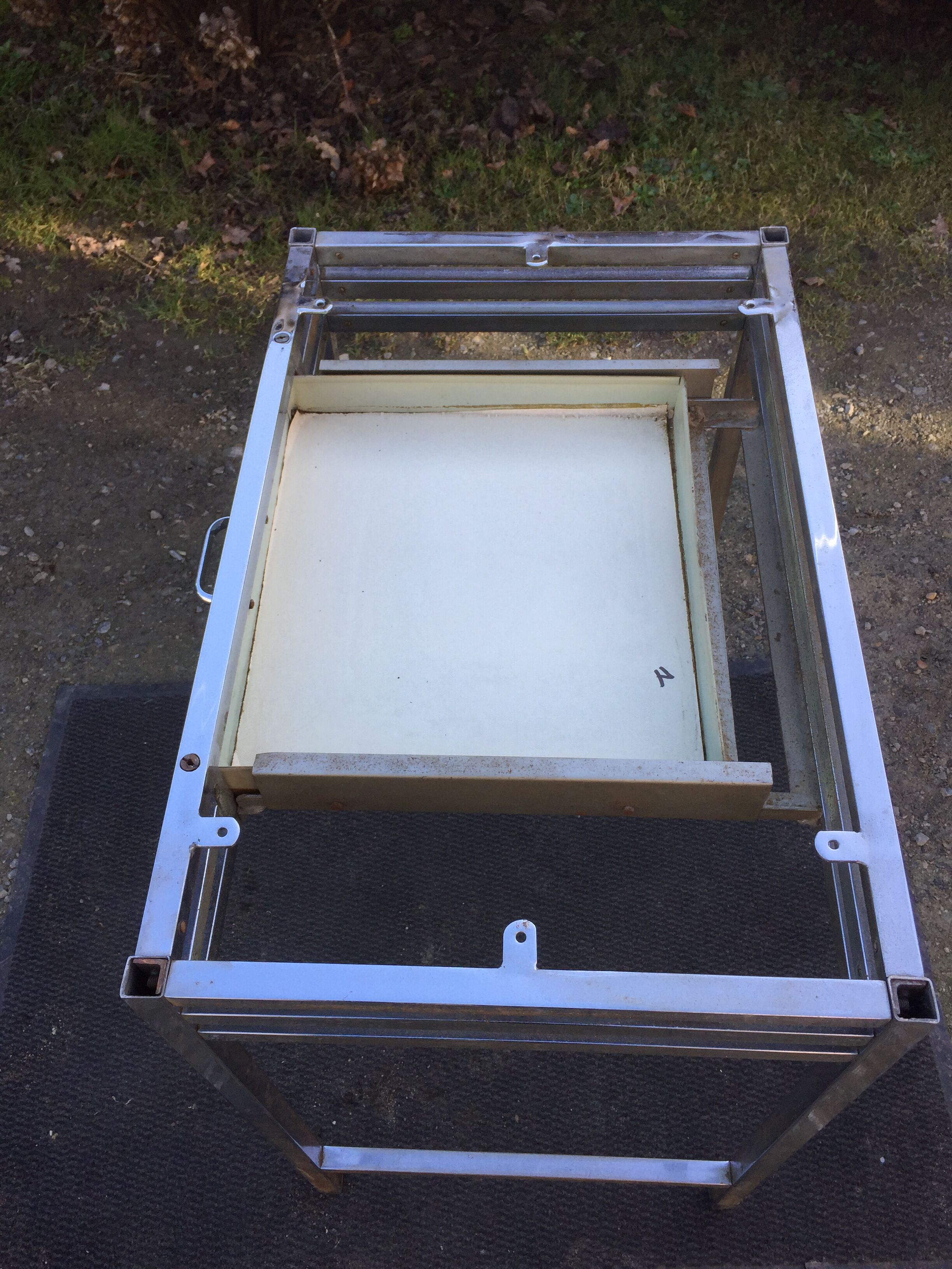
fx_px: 1063
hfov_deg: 48.2
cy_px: 634
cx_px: 476
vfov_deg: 61.7
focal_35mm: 29
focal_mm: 4.15
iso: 32
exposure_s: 1/430
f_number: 2.2
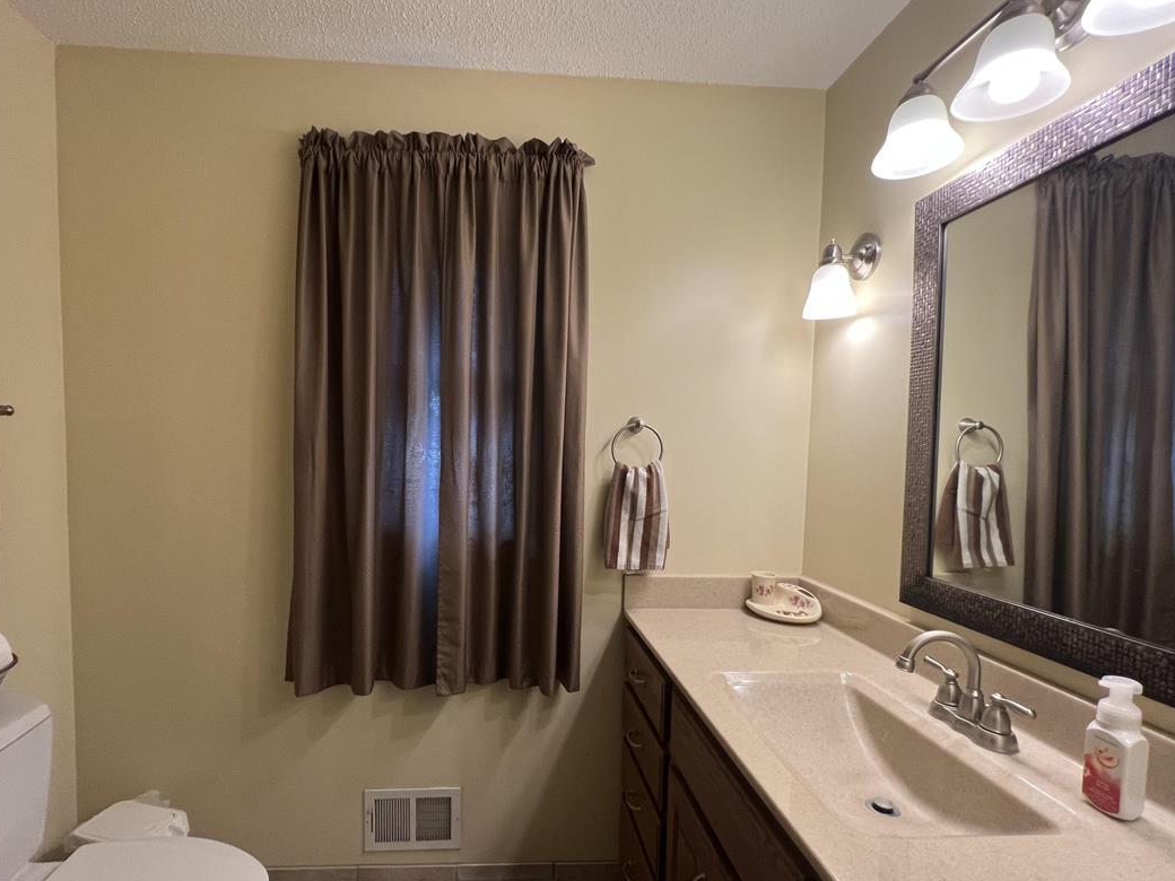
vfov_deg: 77.9
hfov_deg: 94.2
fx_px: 543
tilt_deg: -4.1
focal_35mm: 16
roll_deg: +0.0
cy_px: 486
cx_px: 531
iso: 125
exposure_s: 1/120
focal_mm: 1.57
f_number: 1.8
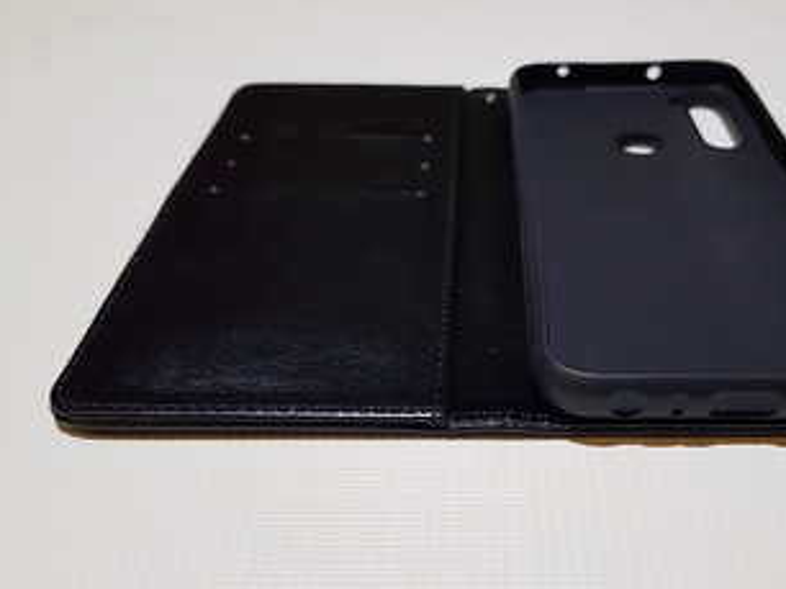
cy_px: 319
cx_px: 503
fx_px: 771
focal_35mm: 34
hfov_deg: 53.2
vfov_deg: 41.7
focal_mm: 4.2
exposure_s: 1/50
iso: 200
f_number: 1.7
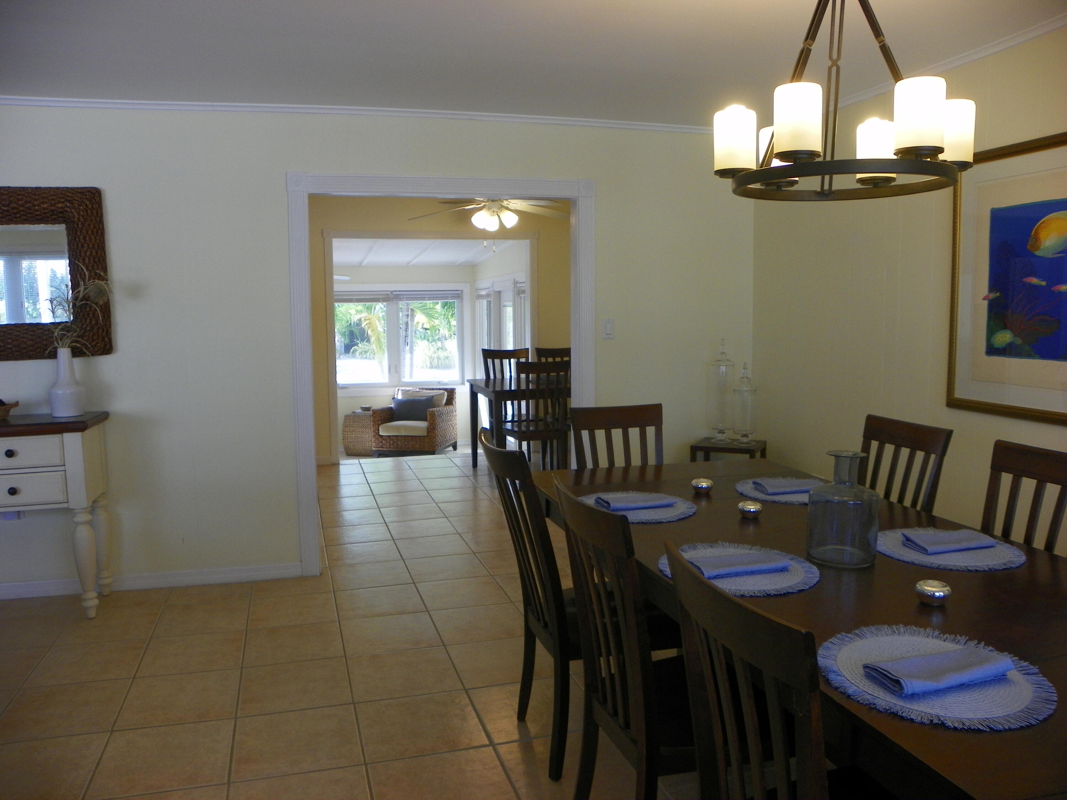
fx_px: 801
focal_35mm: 26
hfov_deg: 67.3
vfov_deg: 53.1
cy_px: 400
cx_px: 534
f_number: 2.8
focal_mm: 4.6
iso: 64
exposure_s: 1/40
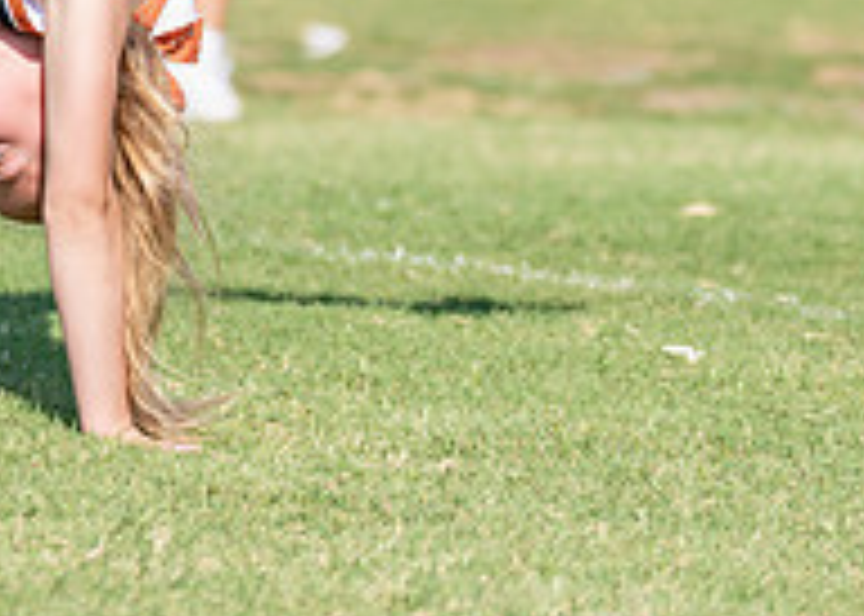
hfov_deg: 5.5
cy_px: -256
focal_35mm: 368
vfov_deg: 3.9
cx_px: 76
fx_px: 9027
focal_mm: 103
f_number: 2.8
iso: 125
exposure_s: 1/1600
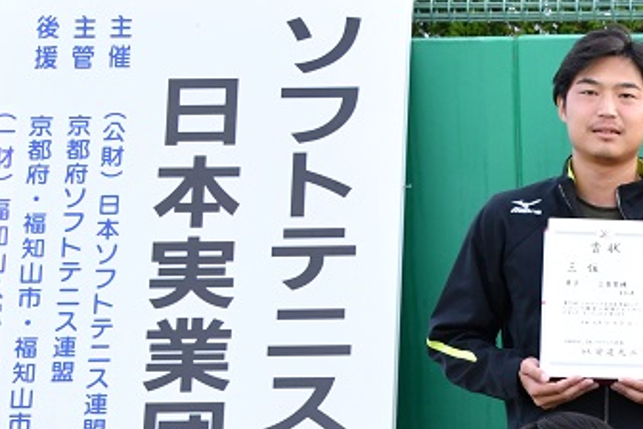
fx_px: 1911
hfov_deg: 17.6
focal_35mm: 107
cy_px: 460
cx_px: 892
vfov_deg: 12.6
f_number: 9
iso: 1000
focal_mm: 24
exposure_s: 1/320
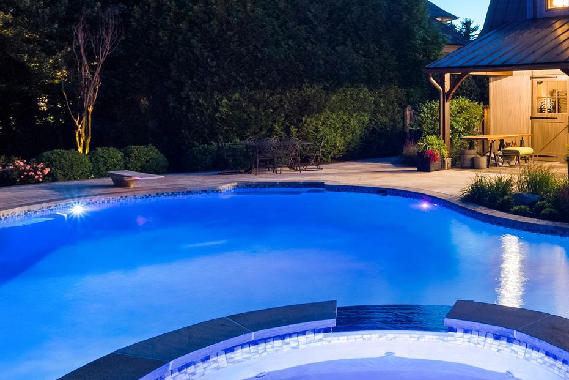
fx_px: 696
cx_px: 475
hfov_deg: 42.0
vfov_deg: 29.9
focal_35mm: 44
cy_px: 83
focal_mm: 20
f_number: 8
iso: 800
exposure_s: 5
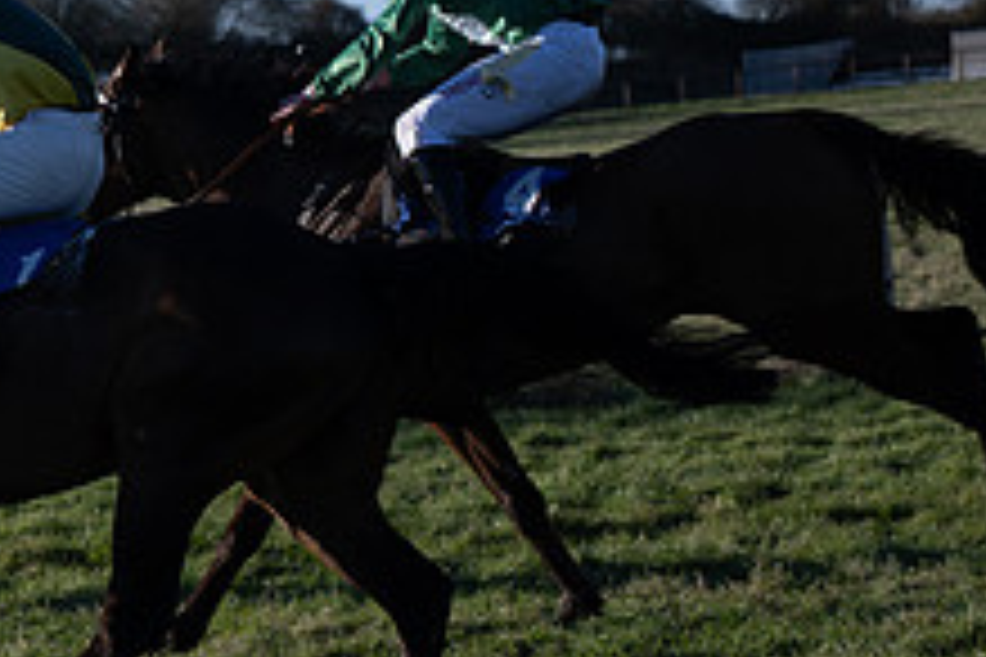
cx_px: -27
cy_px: 394
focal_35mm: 185
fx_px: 5067
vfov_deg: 7.4
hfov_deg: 11.0
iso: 200
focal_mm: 70
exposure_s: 1/2500
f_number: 4
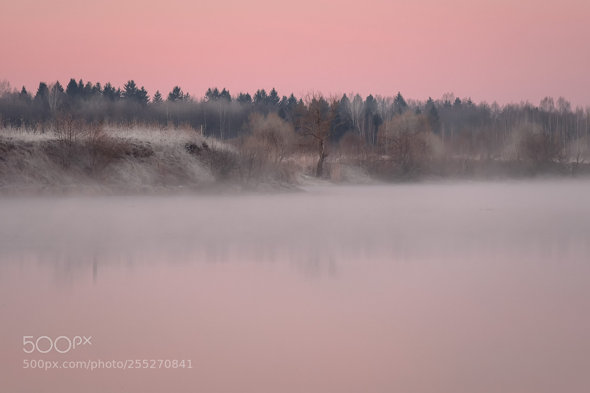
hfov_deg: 9.8
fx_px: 3441
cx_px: 295
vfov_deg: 6.5
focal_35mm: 210
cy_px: 196
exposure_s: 1/10
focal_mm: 140
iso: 400
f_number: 11
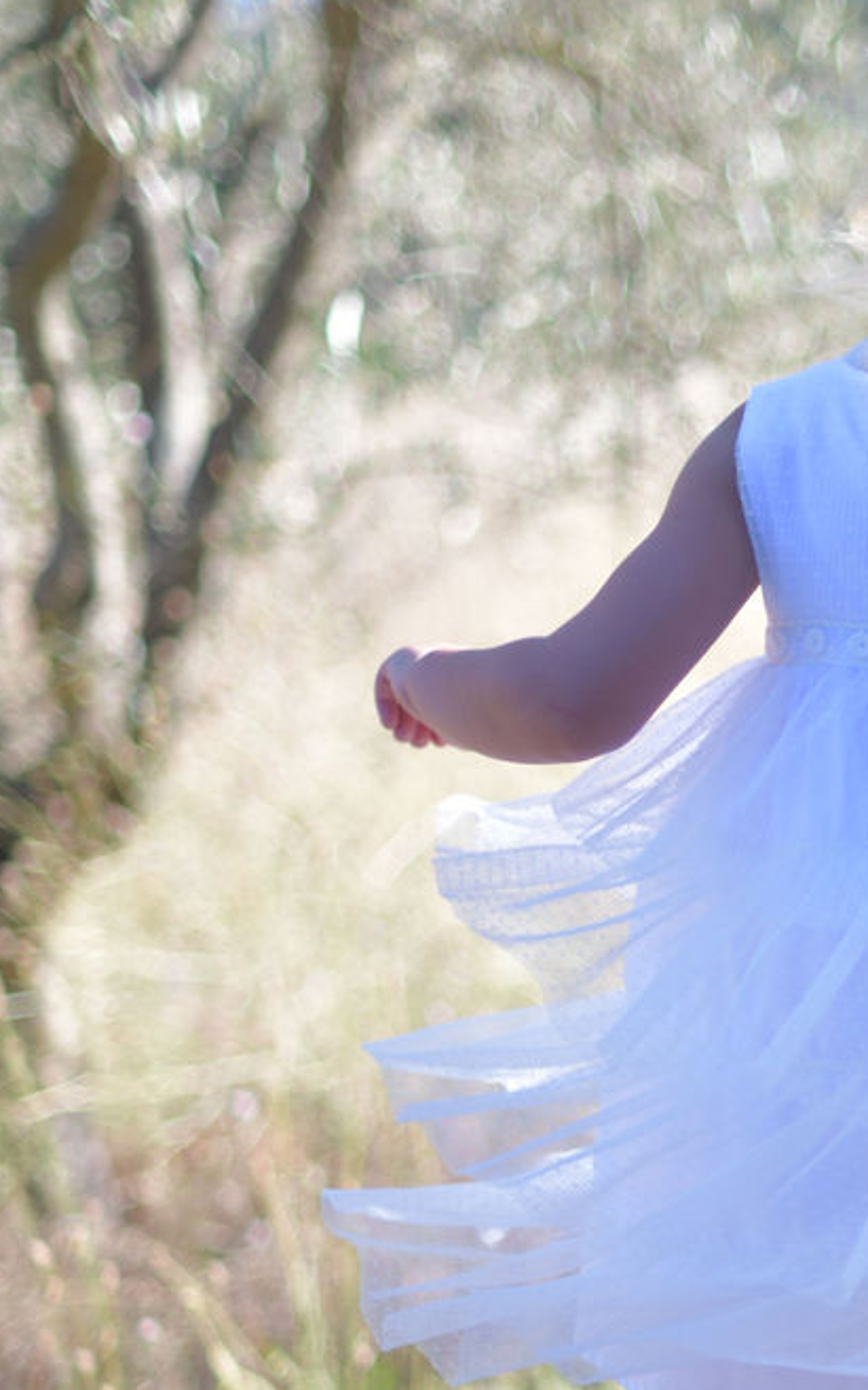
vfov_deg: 17.5
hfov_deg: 10.8
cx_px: 1016
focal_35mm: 119
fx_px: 4506
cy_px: 923
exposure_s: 1/1250
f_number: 1.4
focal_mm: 50
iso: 100
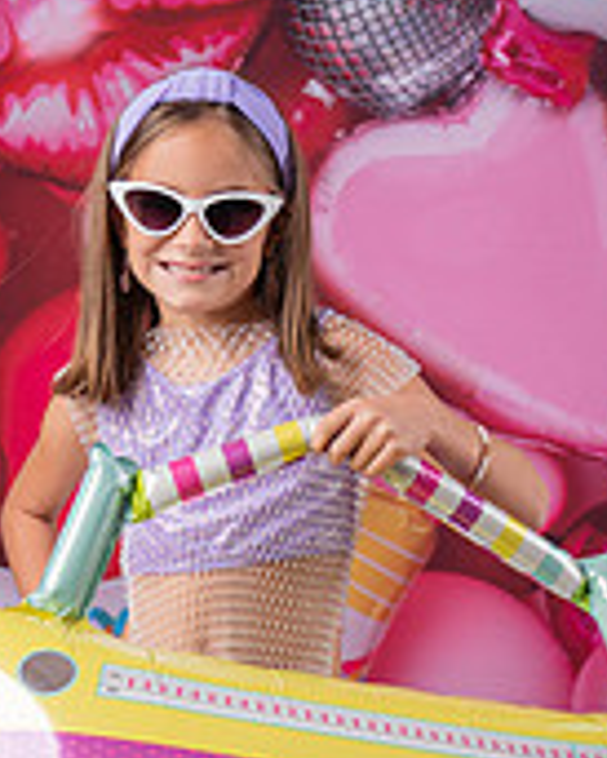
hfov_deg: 16.4
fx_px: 2109
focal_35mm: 94
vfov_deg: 19.9
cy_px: 714
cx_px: 275
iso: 64
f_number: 4
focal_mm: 38
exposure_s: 1/100
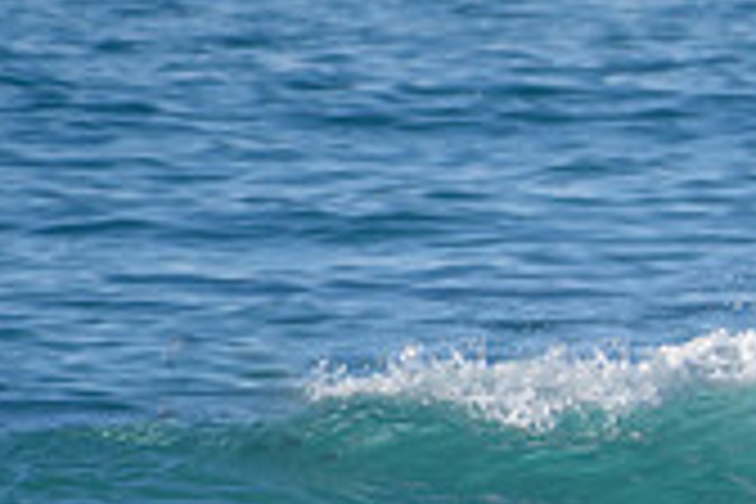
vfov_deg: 0.6
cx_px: 1433
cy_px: 580
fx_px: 44454
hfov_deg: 1.0
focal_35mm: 2117
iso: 280
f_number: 5.6
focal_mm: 500
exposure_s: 1/2000
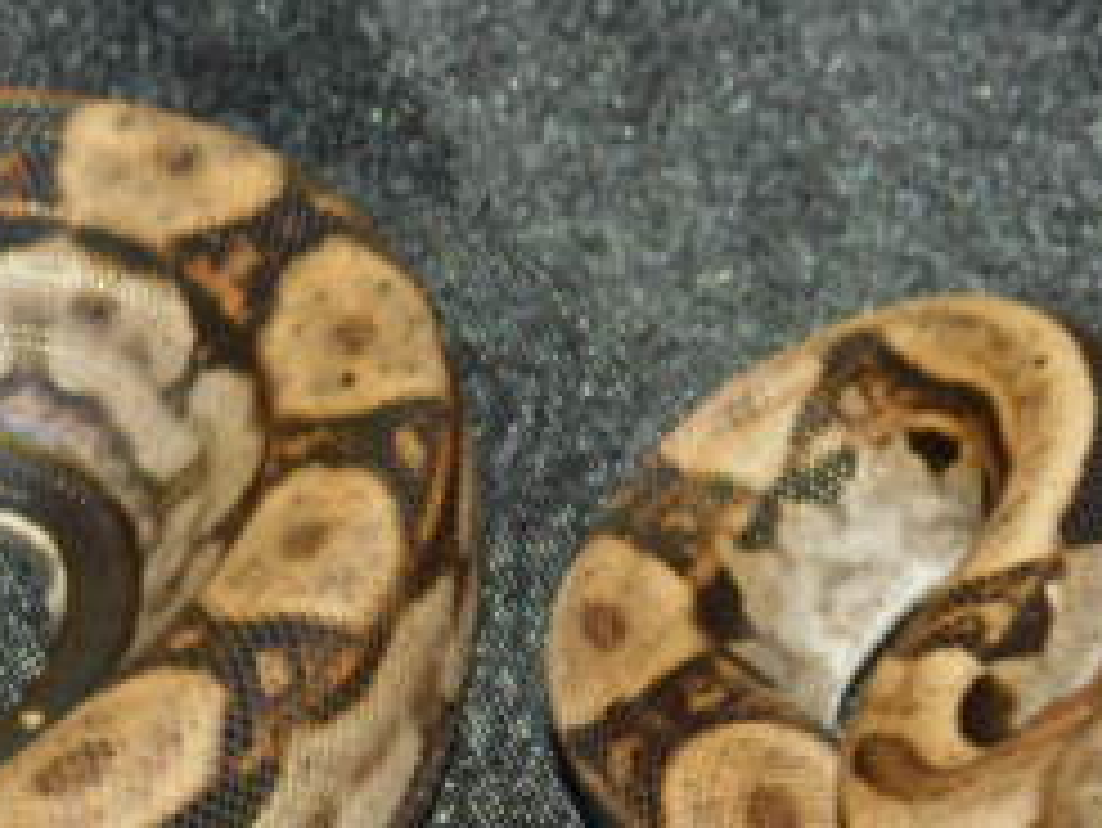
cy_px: 972
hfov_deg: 5.7
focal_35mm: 350
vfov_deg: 4.2
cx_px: 229
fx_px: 11148
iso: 200
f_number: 5
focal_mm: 23.7
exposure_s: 1/60
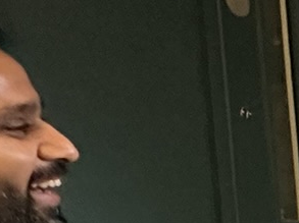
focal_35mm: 98
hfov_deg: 12.9
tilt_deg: -5.6
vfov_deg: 14.4
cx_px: 794
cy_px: 293
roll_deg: +1.6
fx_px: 845
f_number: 2.2
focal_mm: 2.22
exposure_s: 1/60
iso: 640
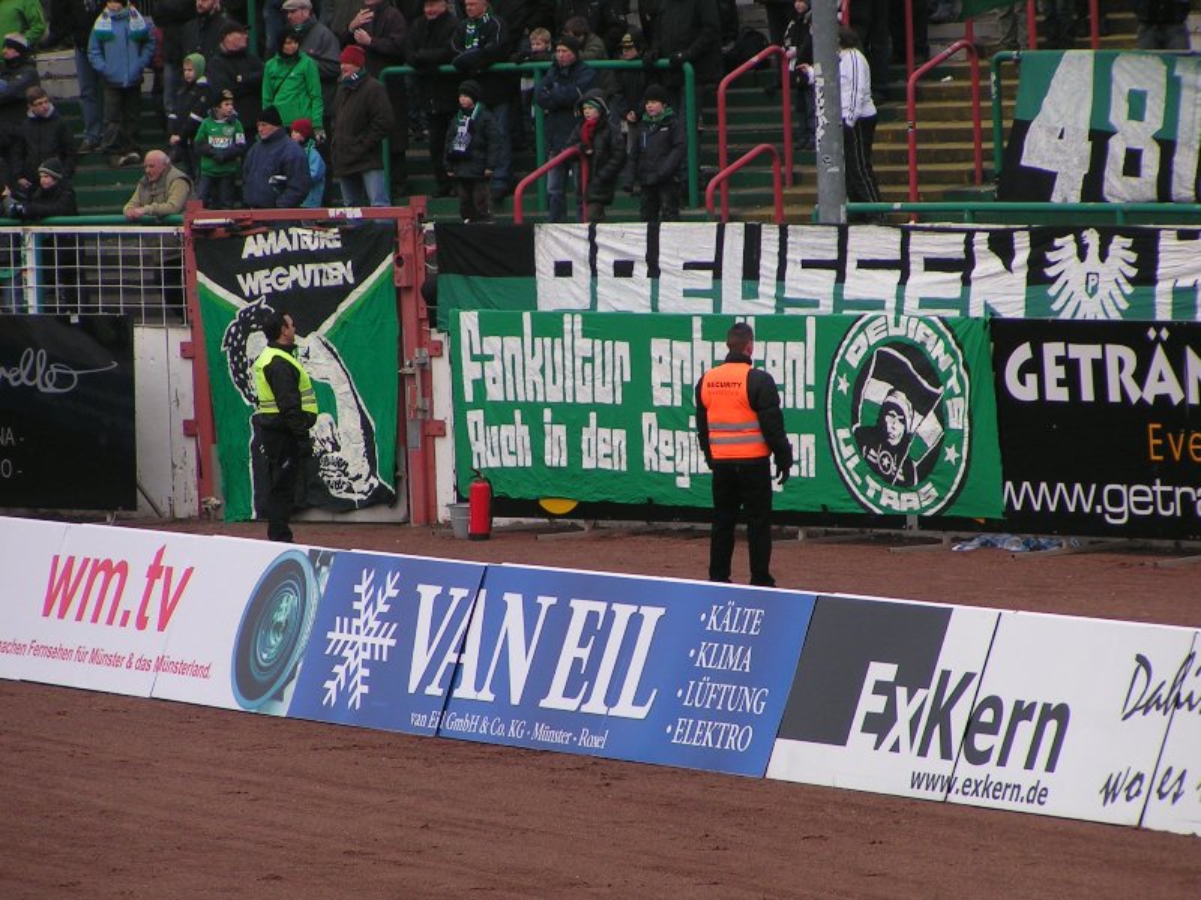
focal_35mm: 297
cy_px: 450
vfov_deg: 5.0
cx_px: 600
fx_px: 10304
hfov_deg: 6.7
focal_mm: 45.4
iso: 50
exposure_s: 1/400
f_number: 4
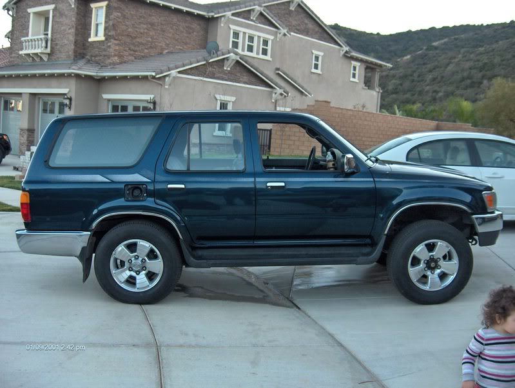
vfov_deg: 36.9
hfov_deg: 47.8
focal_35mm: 39
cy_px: 194
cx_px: 258
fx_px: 581
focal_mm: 8
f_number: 2.8
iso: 169
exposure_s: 1/124
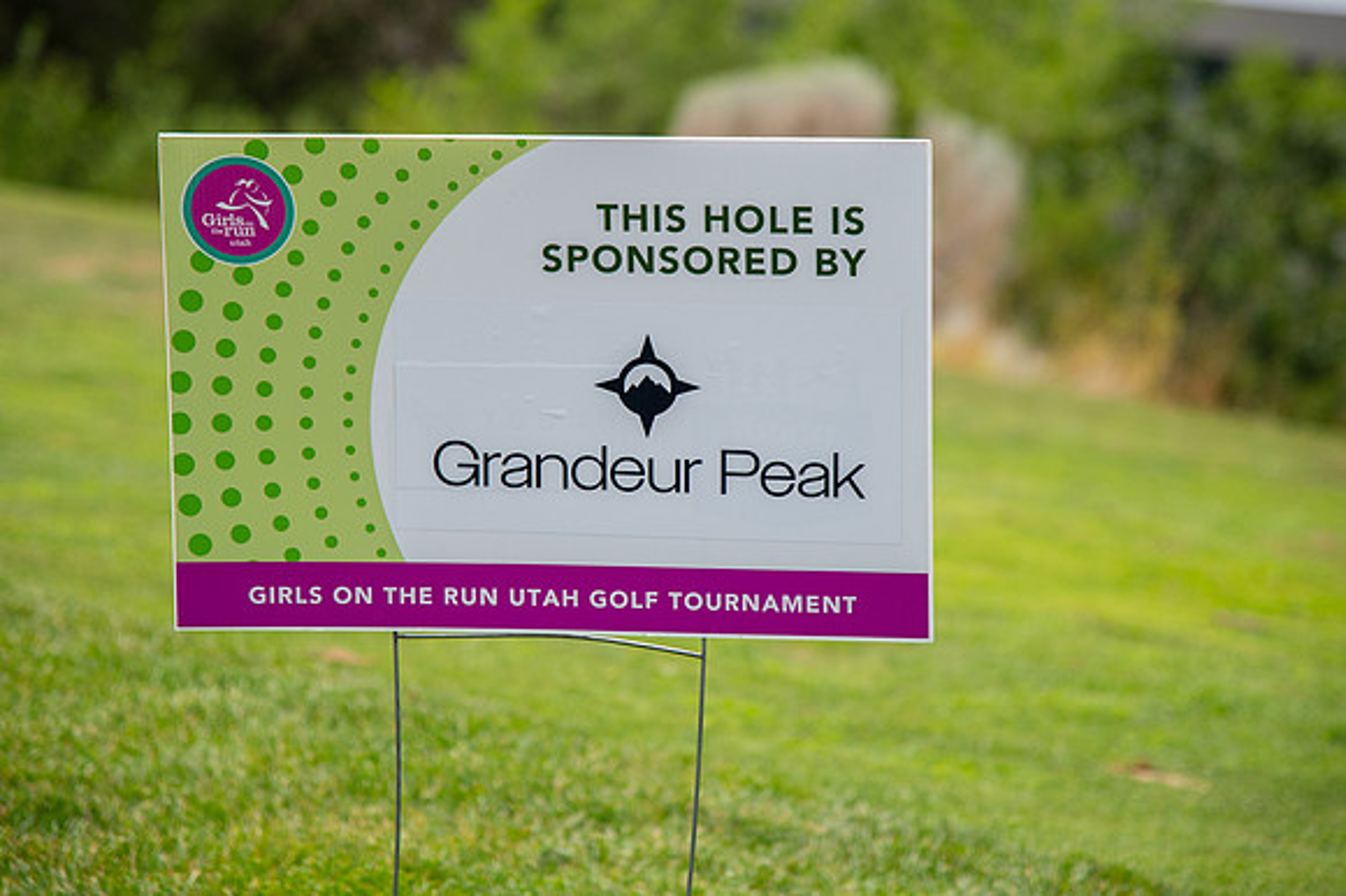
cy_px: 355
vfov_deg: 9.2
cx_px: 674
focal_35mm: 149
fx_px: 5555
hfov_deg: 13.8
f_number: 4
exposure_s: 1/3200
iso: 200
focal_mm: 120
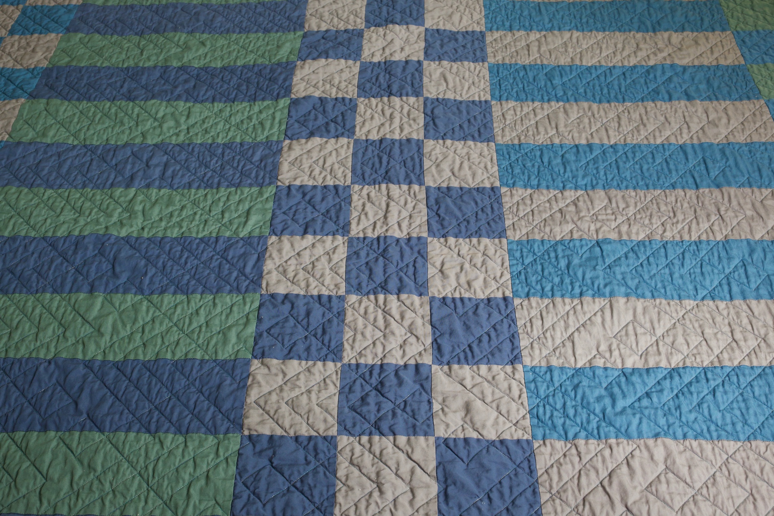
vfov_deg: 33.0
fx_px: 871
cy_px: 258
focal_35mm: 40
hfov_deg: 47.9
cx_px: 387
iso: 400
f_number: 8
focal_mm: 27
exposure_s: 1/30
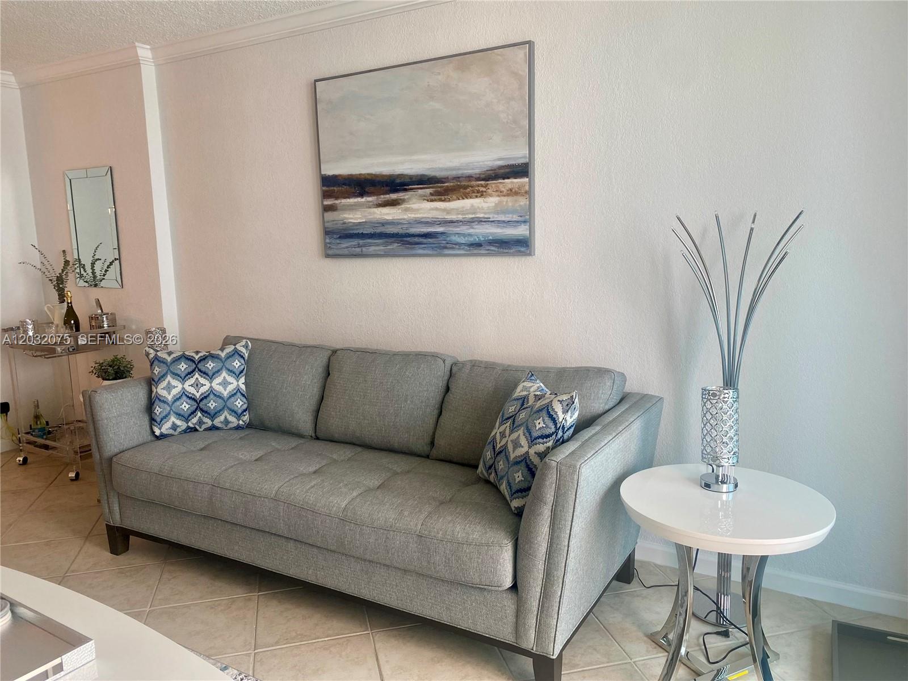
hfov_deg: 67.3
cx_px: 454
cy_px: 340
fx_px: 682
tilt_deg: -9.3
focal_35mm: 26
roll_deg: +0.4
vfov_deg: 53.1
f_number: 1.8
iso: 80
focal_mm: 4.25
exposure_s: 1/120
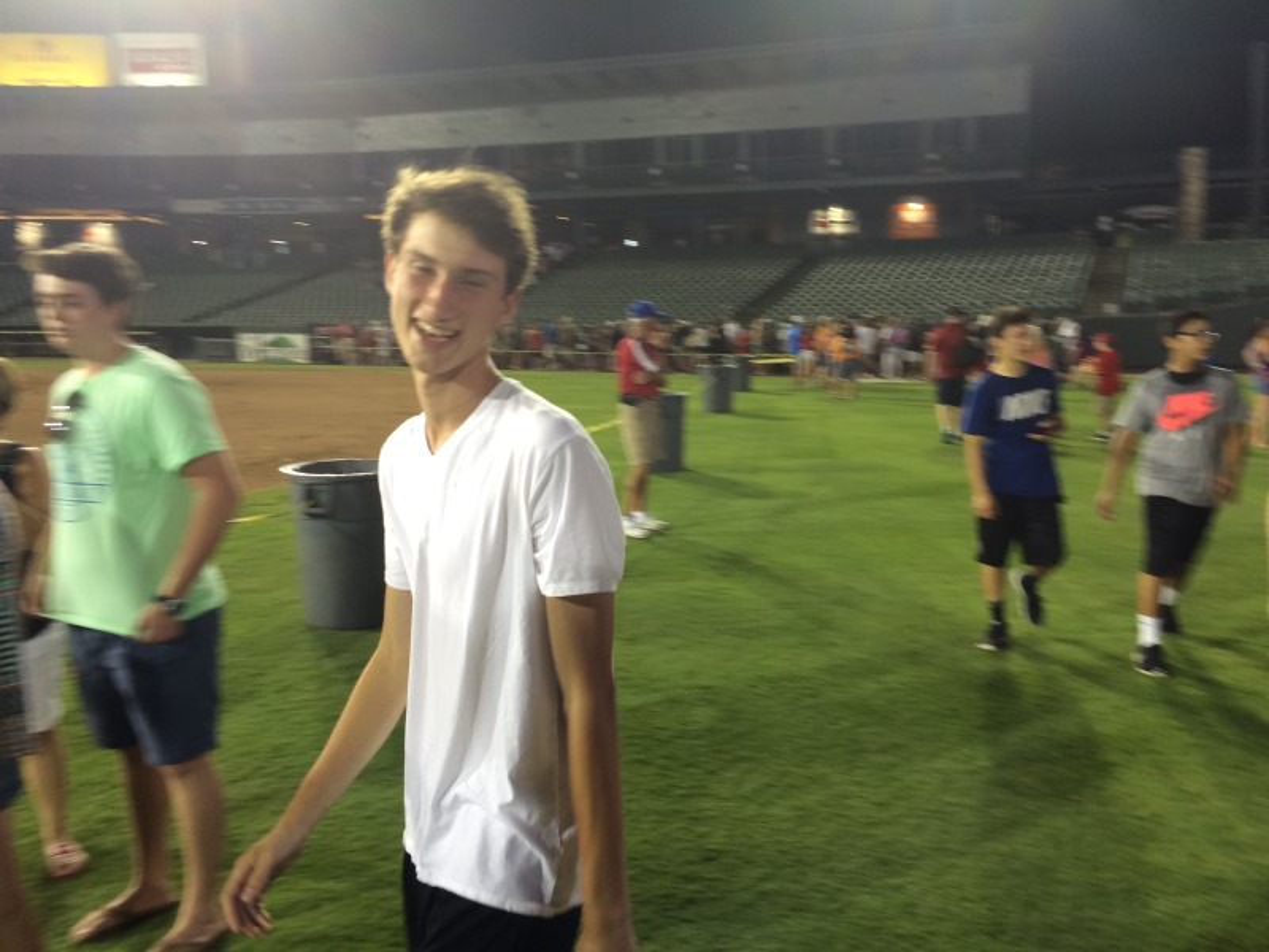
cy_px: 476
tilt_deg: -9.5
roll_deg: +1.1
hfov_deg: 61.7
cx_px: 634
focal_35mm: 29
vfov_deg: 48.2
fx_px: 1063
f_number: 2.2
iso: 40
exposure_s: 1/30
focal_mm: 4.15
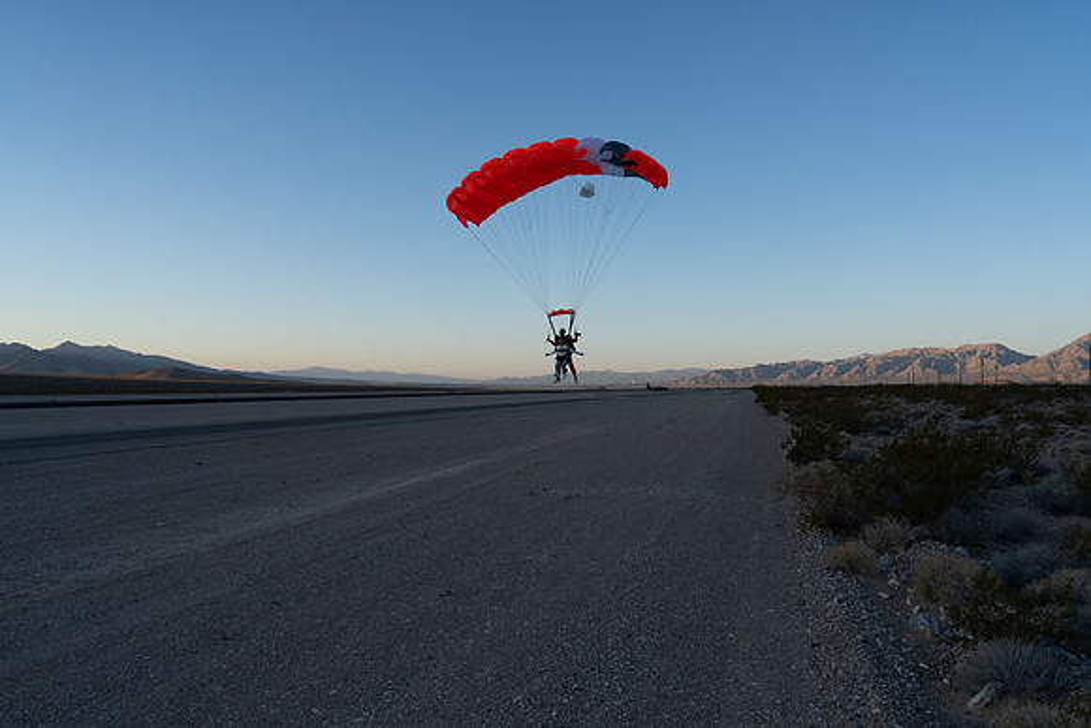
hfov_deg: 73.7
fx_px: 727
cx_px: 546
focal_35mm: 24
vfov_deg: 53.2
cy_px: 364
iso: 1250
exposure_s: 1/2000
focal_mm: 24
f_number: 6.3
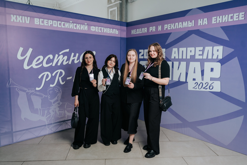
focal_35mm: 29
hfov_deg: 64.4
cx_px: 121
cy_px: 81
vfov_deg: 45.6
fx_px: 196
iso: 640
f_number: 2.8
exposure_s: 1/160
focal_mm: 28
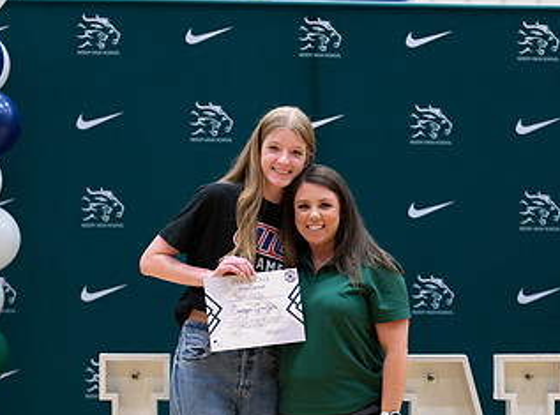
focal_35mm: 116
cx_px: 308
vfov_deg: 12.6
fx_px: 1869
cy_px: 337
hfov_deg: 17.0
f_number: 1.2
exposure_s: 1/320
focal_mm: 50
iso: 400
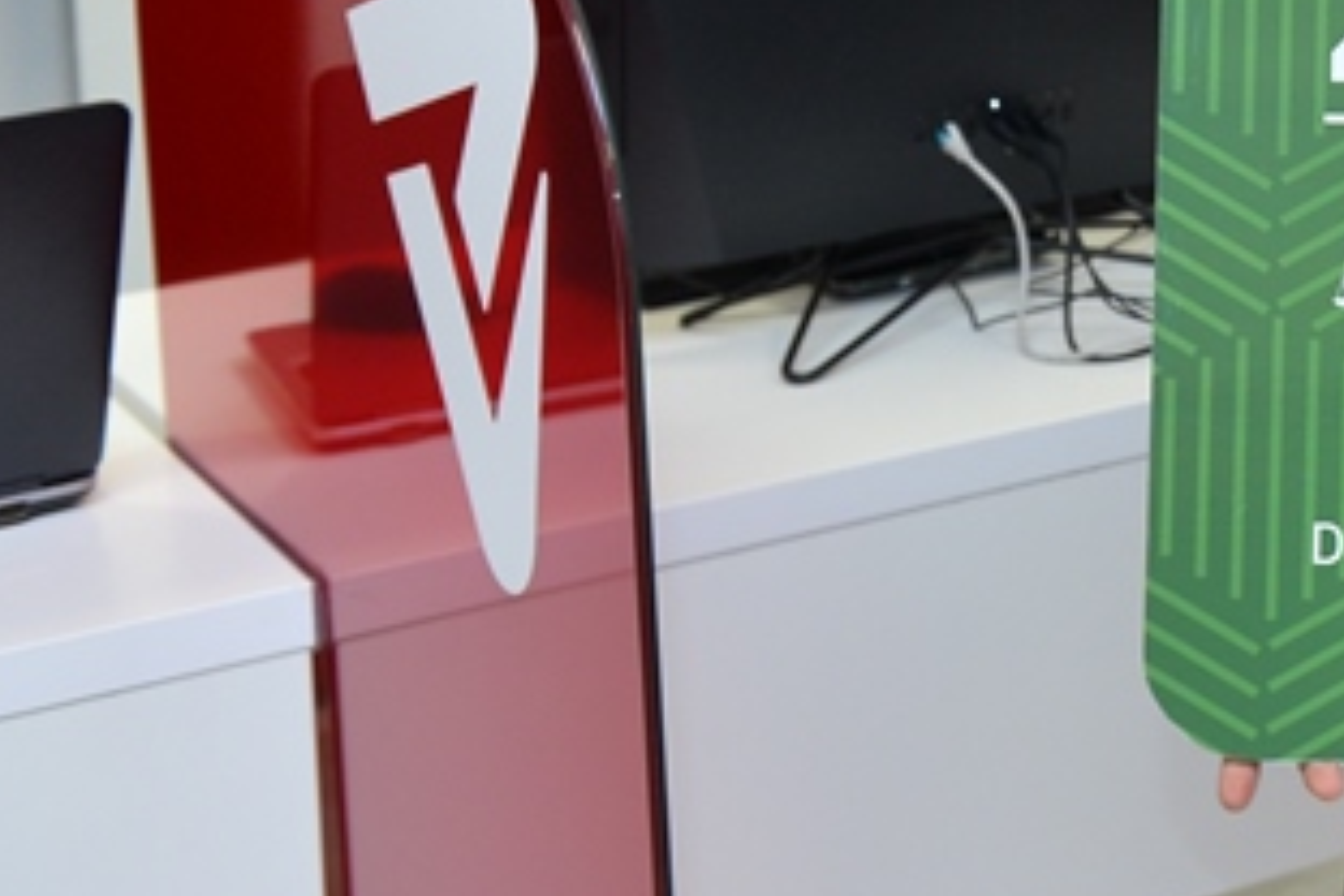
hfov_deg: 17.3
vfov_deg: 12.5
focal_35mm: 105
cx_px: 2081
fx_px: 3920
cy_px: -411
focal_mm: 32
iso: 640
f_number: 5
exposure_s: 1/125
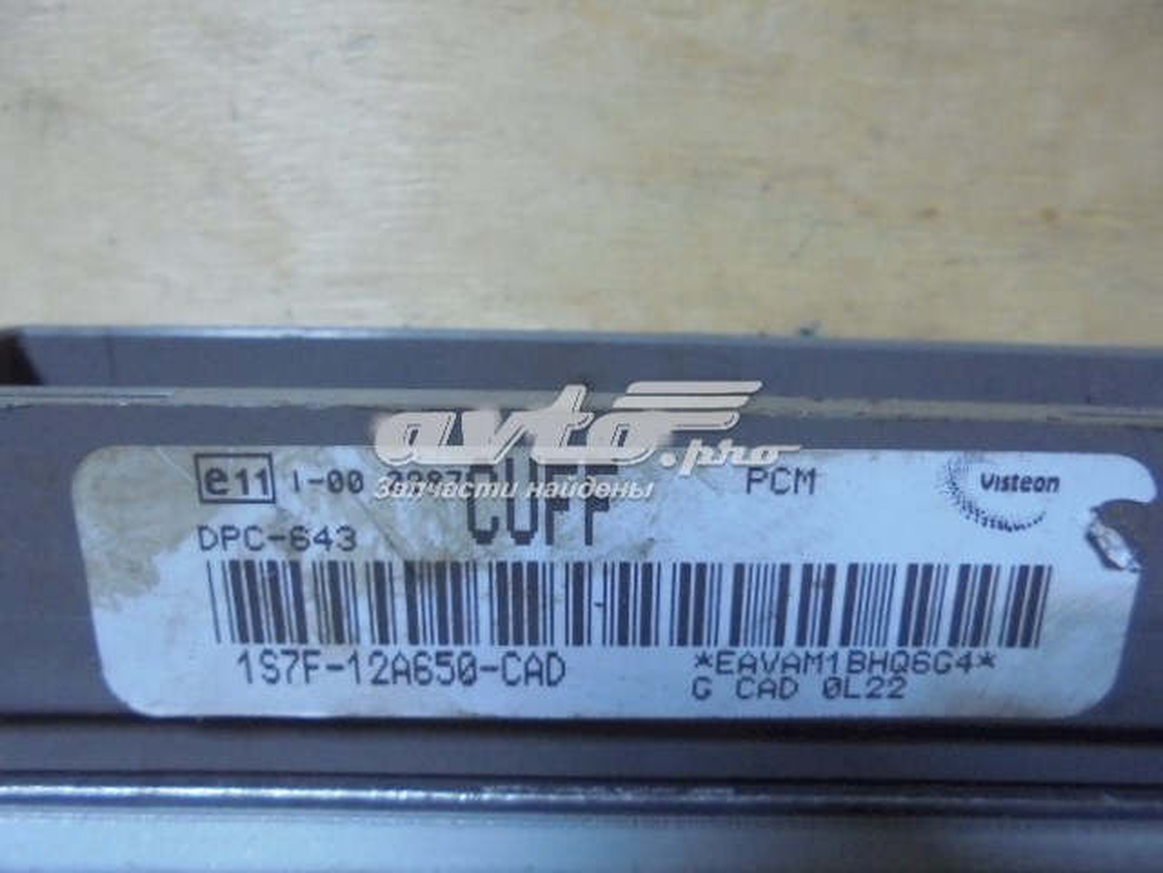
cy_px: 436
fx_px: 874
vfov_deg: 53.1
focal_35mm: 26
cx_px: 582
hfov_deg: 67.3
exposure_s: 1/10
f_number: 3.5
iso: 400
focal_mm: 4.6
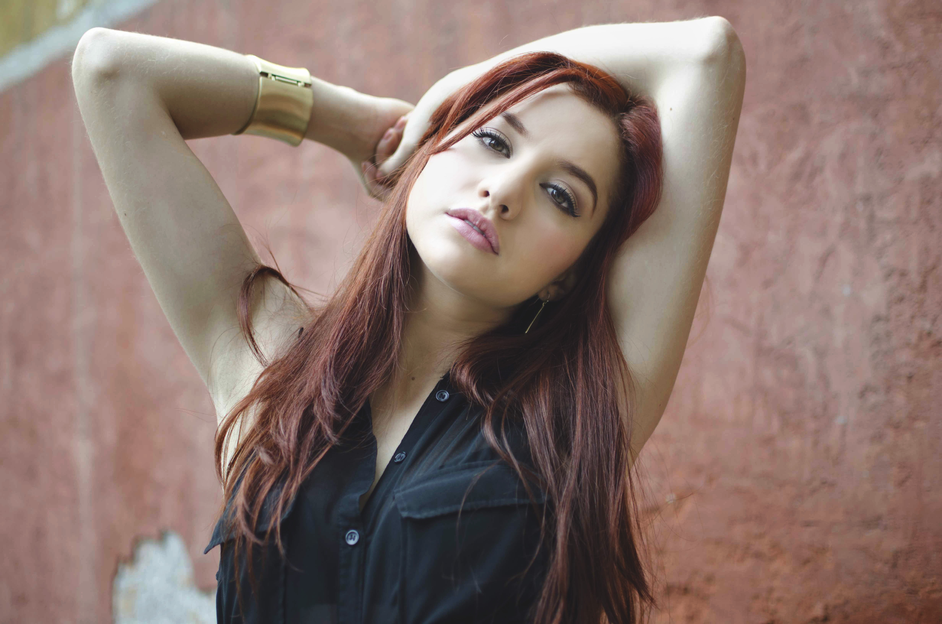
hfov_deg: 37.9
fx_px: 1371
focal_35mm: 52
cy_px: 312
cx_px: 471
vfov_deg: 25.6
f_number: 1.8
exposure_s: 1/400
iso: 200
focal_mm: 35
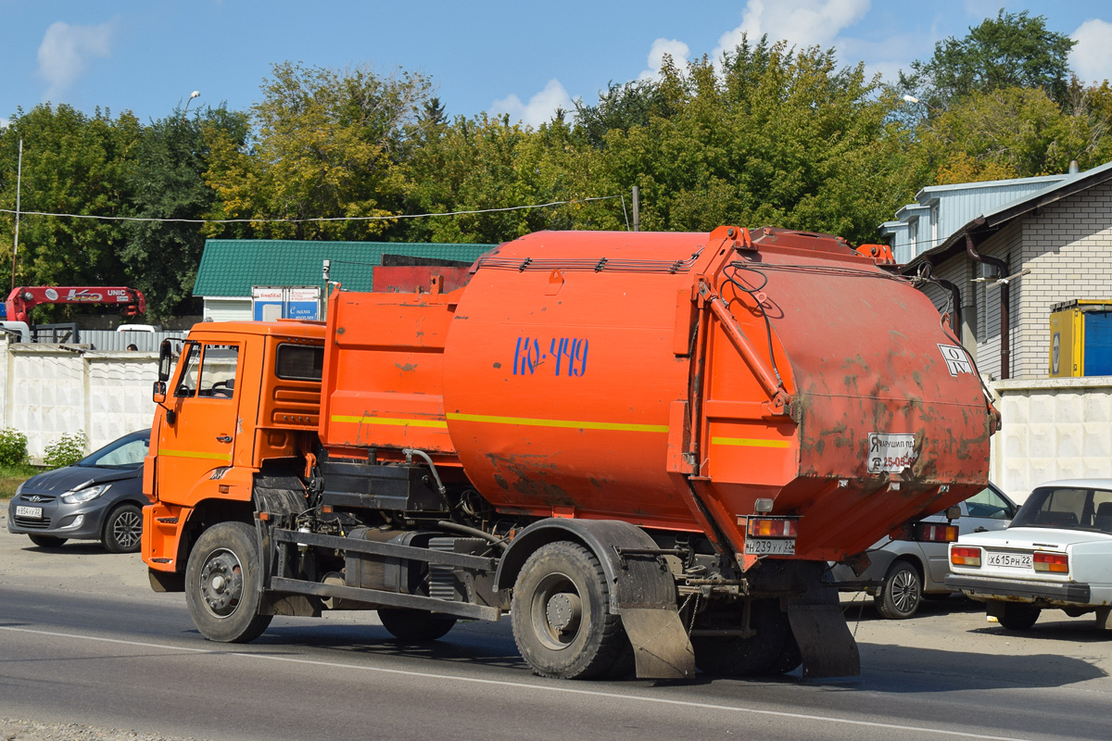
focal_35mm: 82
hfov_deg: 24.6
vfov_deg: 16.6
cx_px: 556
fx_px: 2548
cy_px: 370
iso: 200
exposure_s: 1/1000
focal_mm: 55
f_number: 7.1
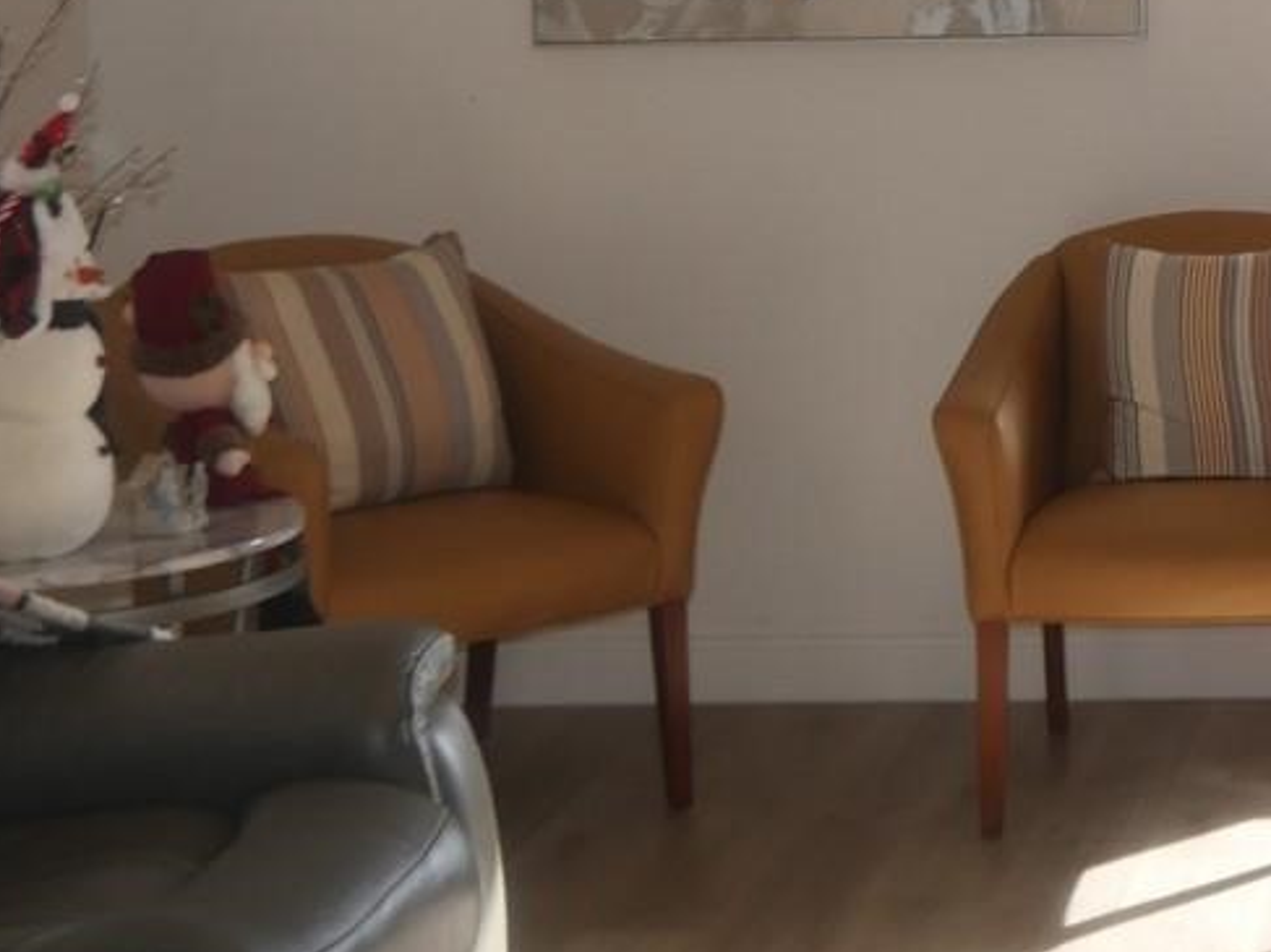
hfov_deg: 19.8
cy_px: -57
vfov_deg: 15.7
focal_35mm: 92
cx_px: 1608
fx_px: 3377
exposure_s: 1/125
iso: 200
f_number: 3.5
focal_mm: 14
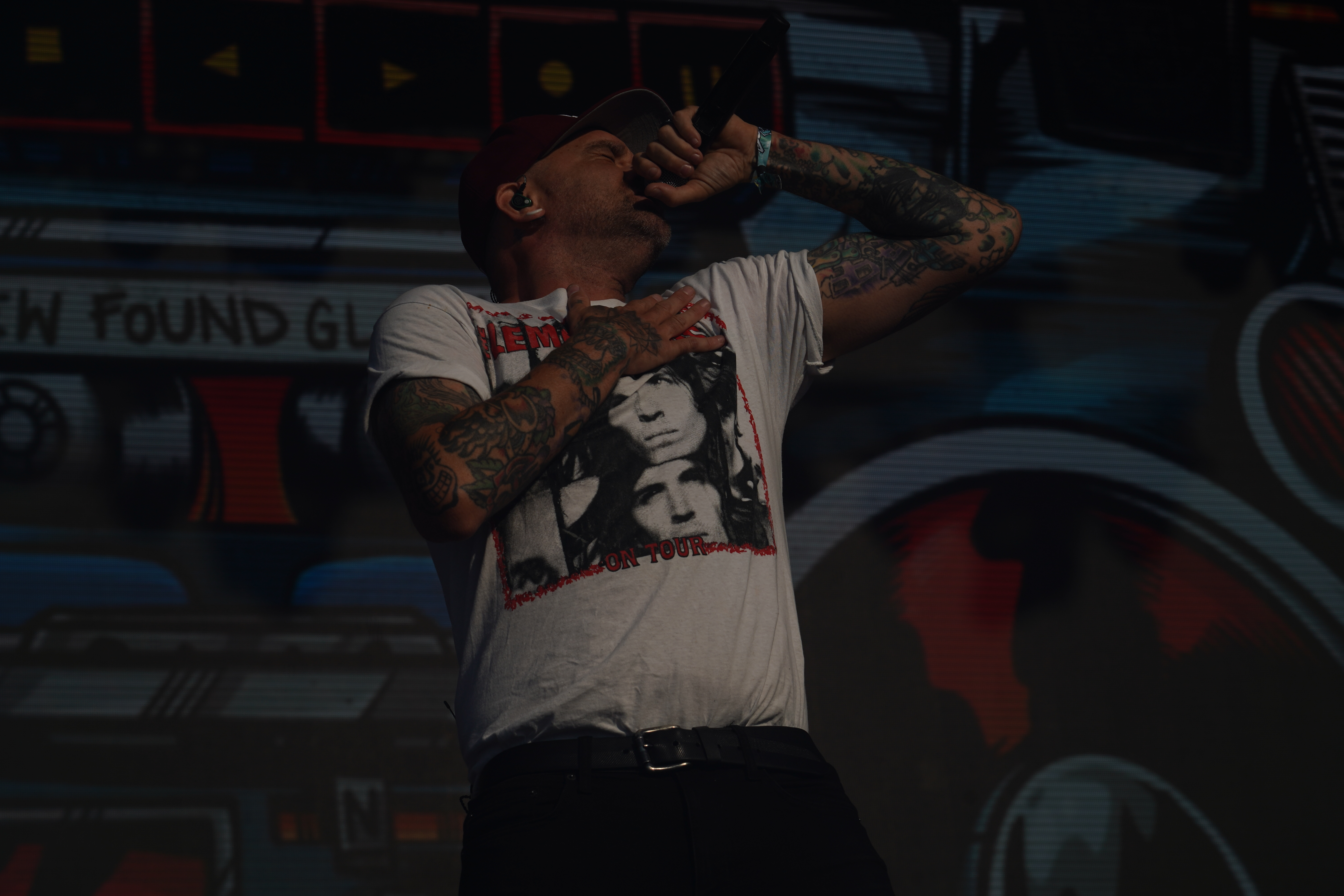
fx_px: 3920
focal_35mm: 105
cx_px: 672
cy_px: 448
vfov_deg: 13.0
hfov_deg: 19.5
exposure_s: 1/2000
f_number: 8
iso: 100
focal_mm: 105
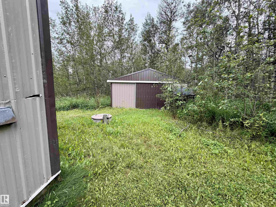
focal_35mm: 14
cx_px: 138
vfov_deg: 85.7
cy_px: 104
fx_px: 112
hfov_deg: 102.1
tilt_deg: -8.3
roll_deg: -1.9
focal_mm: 2.22
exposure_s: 1/181
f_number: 2.2
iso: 40
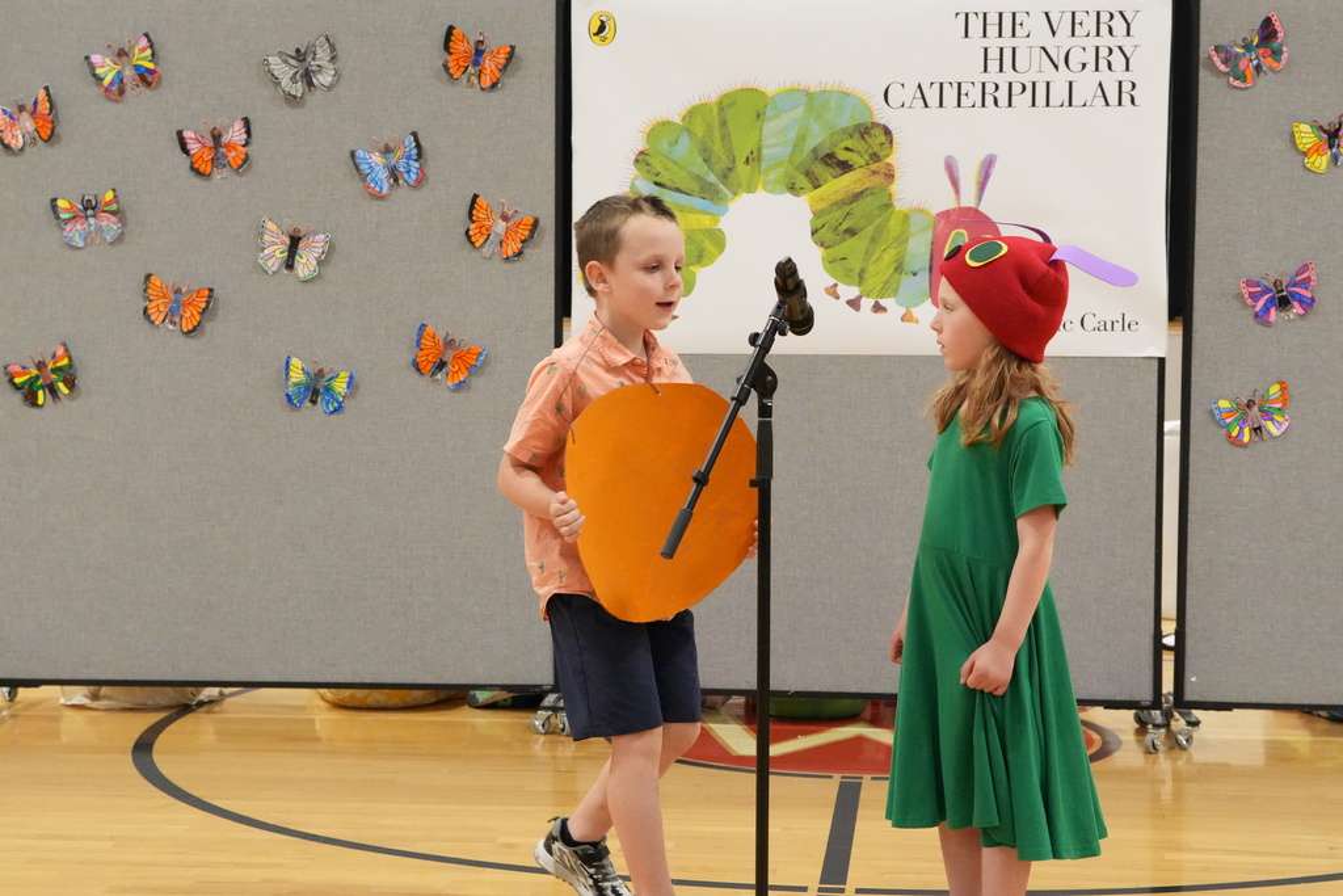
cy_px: 448
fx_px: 2518
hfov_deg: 29.9
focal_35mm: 68
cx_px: 672
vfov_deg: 20.2
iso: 6400
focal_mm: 45
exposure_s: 1/320
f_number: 4.5
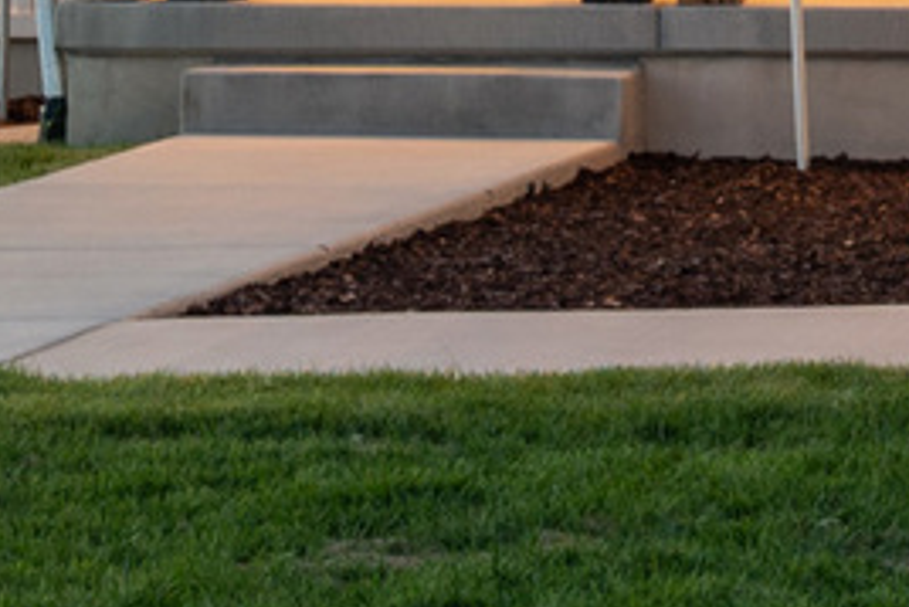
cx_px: 2018
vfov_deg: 5.9
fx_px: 5785
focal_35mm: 229
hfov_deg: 8.4
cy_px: -371
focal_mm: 30
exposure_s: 1/1.25
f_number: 7.1
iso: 250
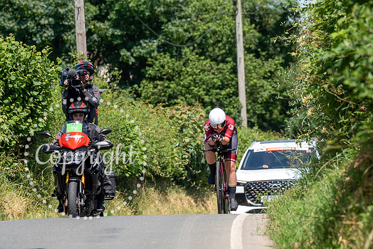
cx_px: 103
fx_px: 4754
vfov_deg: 3.0
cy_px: 150
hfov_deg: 4.5
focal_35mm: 459
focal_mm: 200
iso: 250
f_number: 5
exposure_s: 1/1000
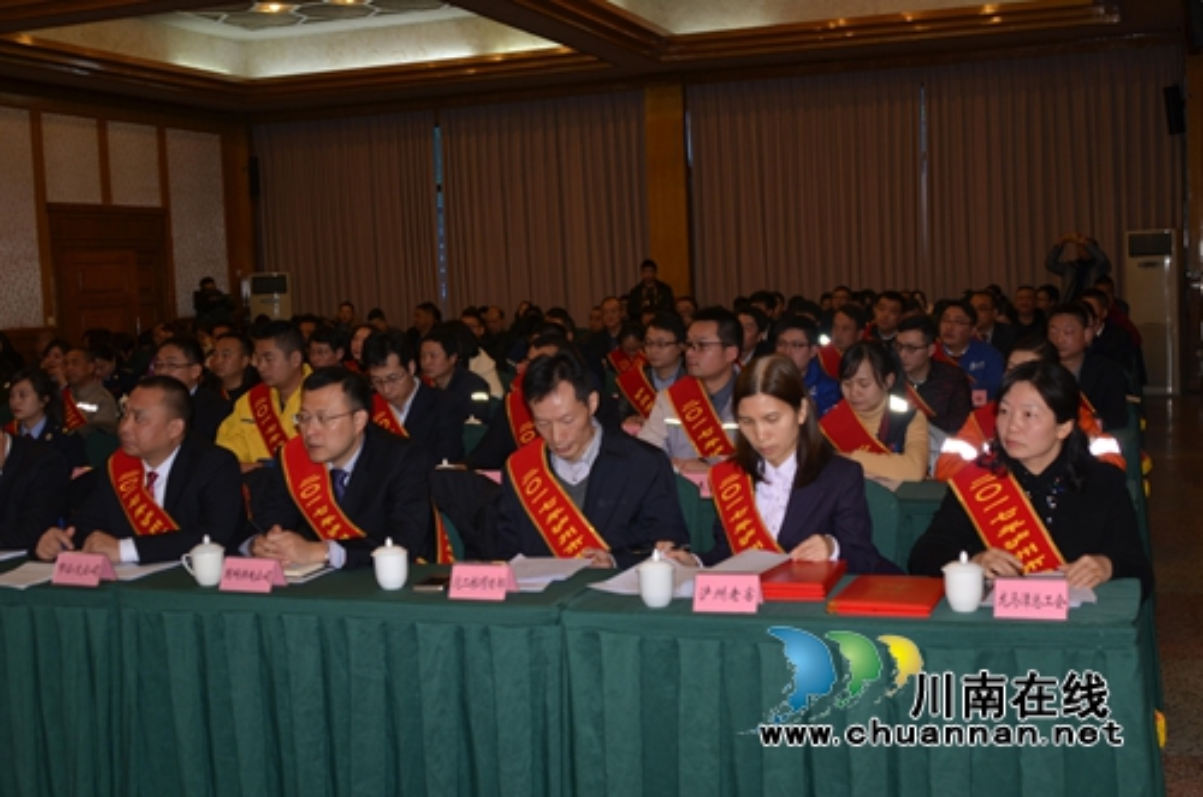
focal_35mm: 42
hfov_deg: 46.5
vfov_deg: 31.7
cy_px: 398
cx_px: 602
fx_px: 1400
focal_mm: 28
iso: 100
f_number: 3.5
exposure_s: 1/60
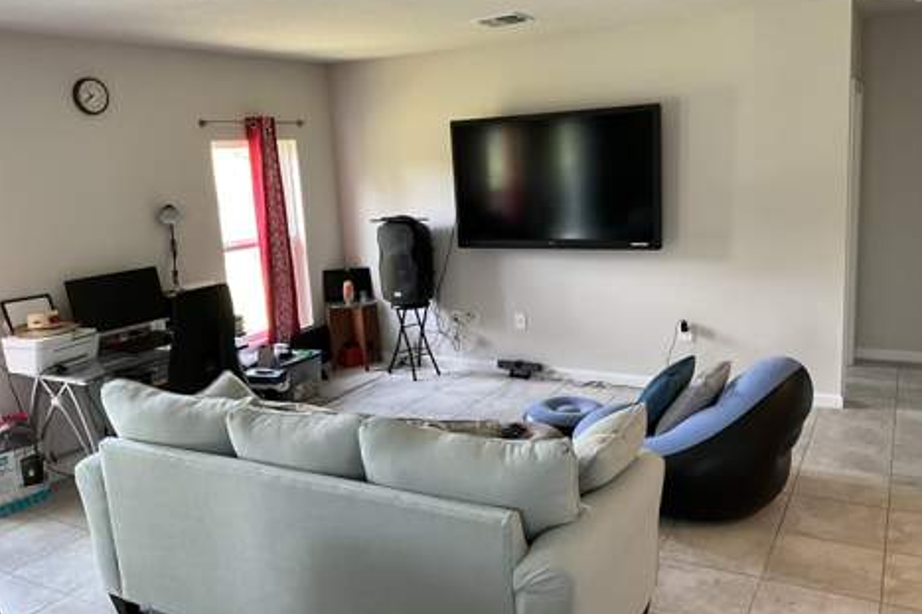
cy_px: 293
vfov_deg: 42.3
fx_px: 794
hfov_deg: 60.3
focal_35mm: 31
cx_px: 470
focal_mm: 3
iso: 100
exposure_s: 1/60
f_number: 1.8
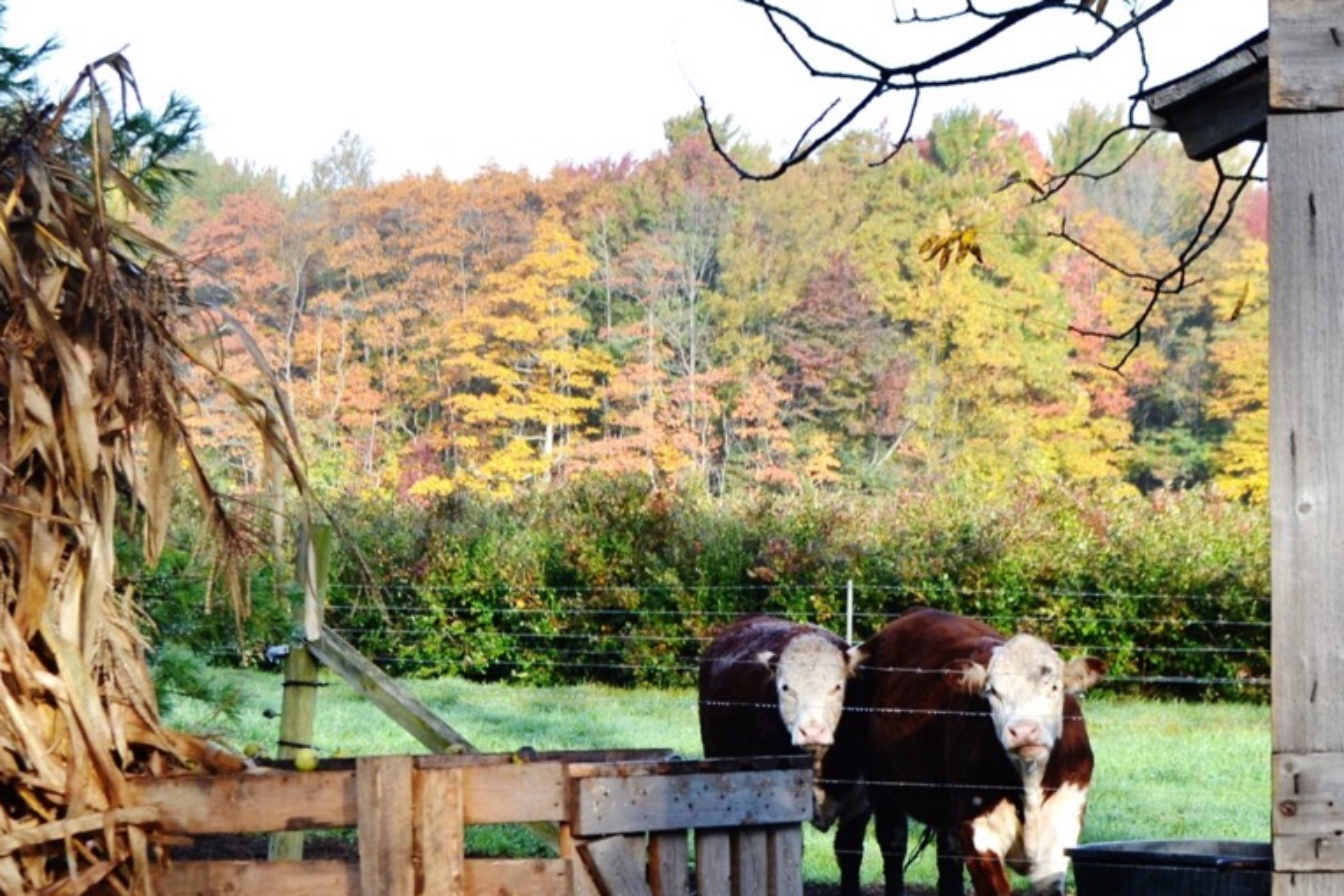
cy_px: 769
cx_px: 819
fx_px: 4218
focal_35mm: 113
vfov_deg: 12.1
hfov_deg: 18.1
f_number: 5.6
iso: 110
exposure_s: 1/125
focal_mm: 36
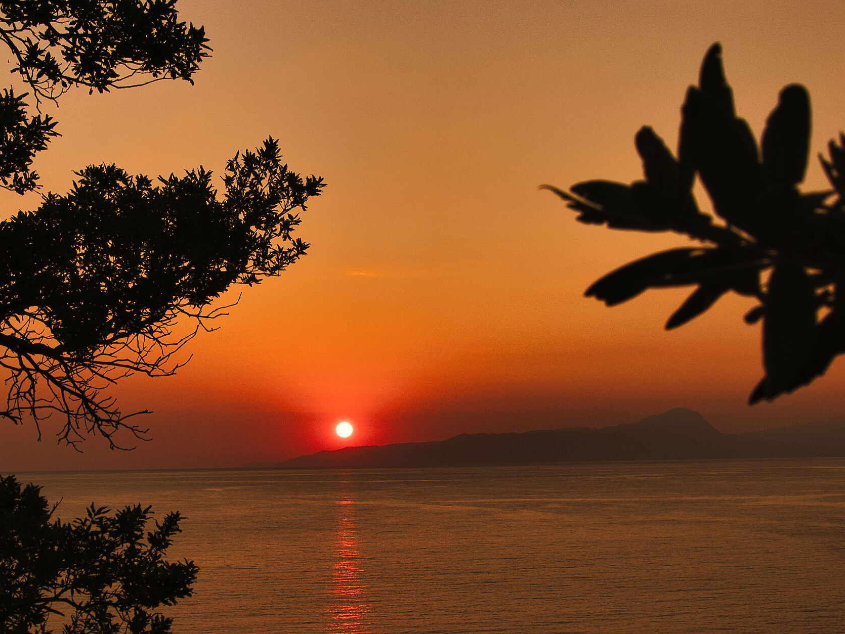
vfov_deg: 21.2
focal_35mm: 69
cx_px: 278
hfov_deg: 28.0
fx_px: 1685
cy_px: 432
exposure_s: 1/100
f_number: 13
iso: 200
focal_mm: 24
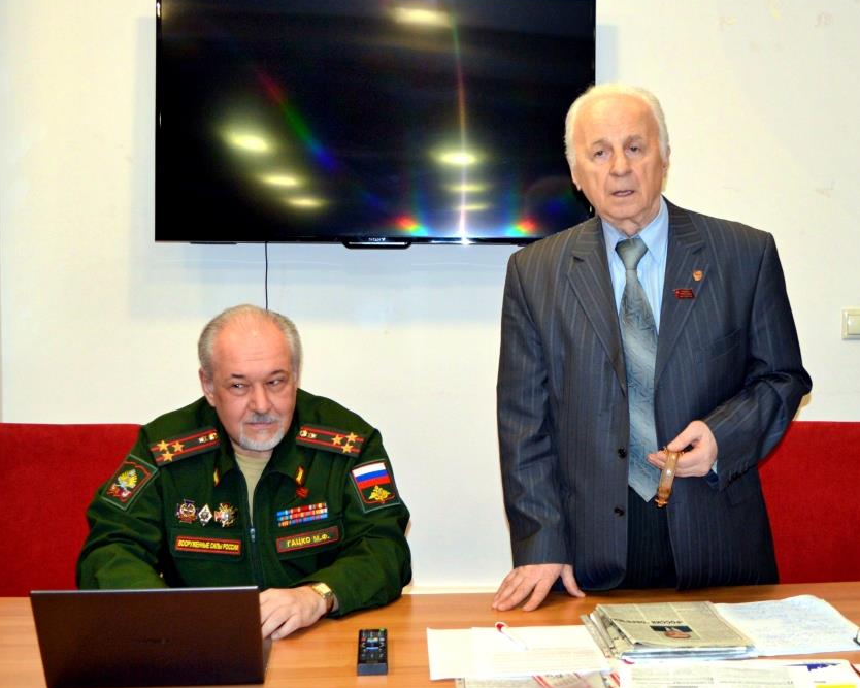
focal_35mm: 38
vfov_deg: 39.2
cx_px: 411
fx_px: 967
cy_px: 343
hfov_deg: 47.9
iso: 400
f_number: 3.8
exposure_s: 1/60
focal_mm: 22
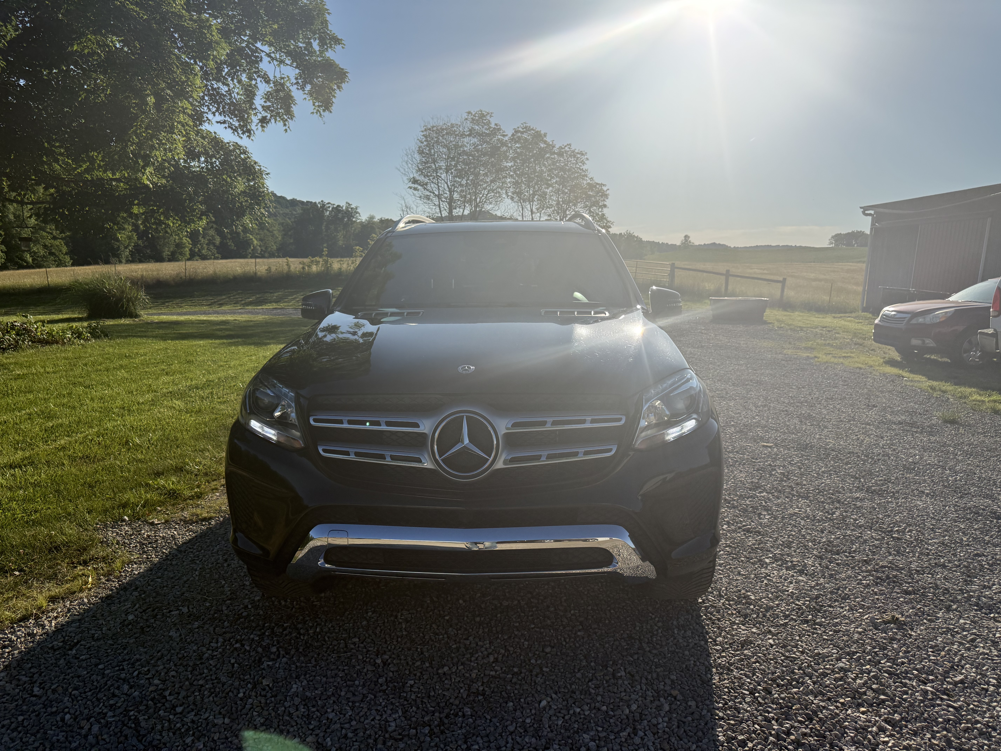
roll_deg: -0.7
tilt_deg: -8.6
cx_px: 500
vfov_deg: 56.8
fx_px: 694
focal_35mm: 24
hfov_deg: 71.6
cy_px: 376
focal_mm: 6.76
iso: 100
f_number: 1.78
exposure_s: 1/11905
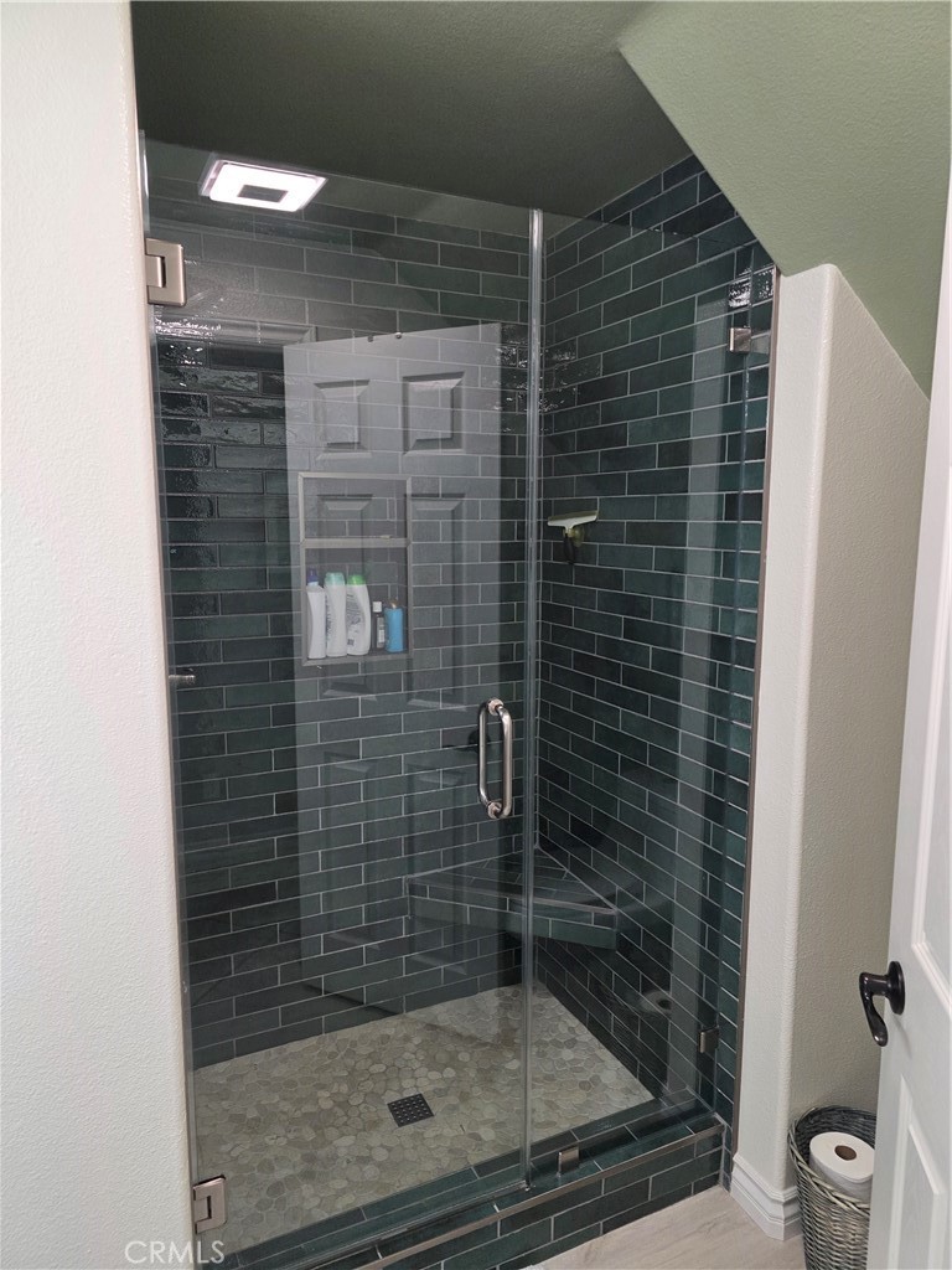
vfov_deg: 73.9
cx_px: 476
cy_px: 635
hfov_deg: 58.9
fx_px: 843
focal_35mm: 23
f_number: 1.7
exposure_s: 1/120
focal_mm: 6.3
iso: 200
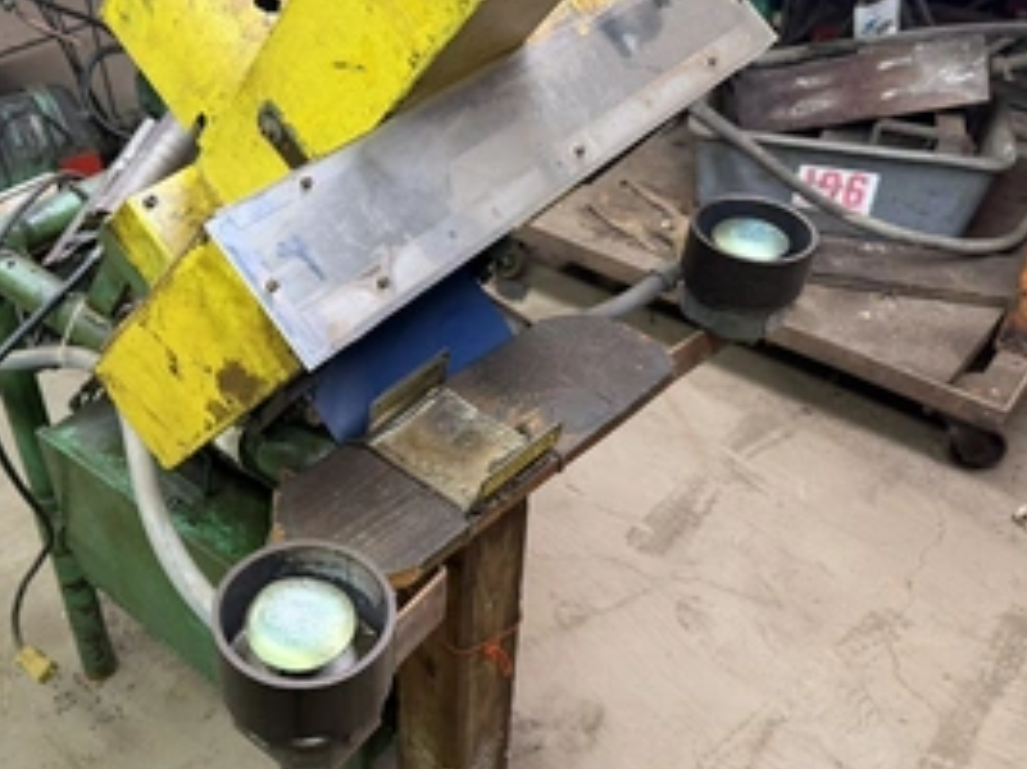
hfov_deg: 50.7
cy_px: 350
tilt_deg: -36.5
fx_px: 1068
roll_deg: +3.3
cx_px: 365
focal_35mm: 36
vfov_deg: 39.6
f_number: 1.78
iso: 250
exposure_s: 1/60
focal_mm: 6.76
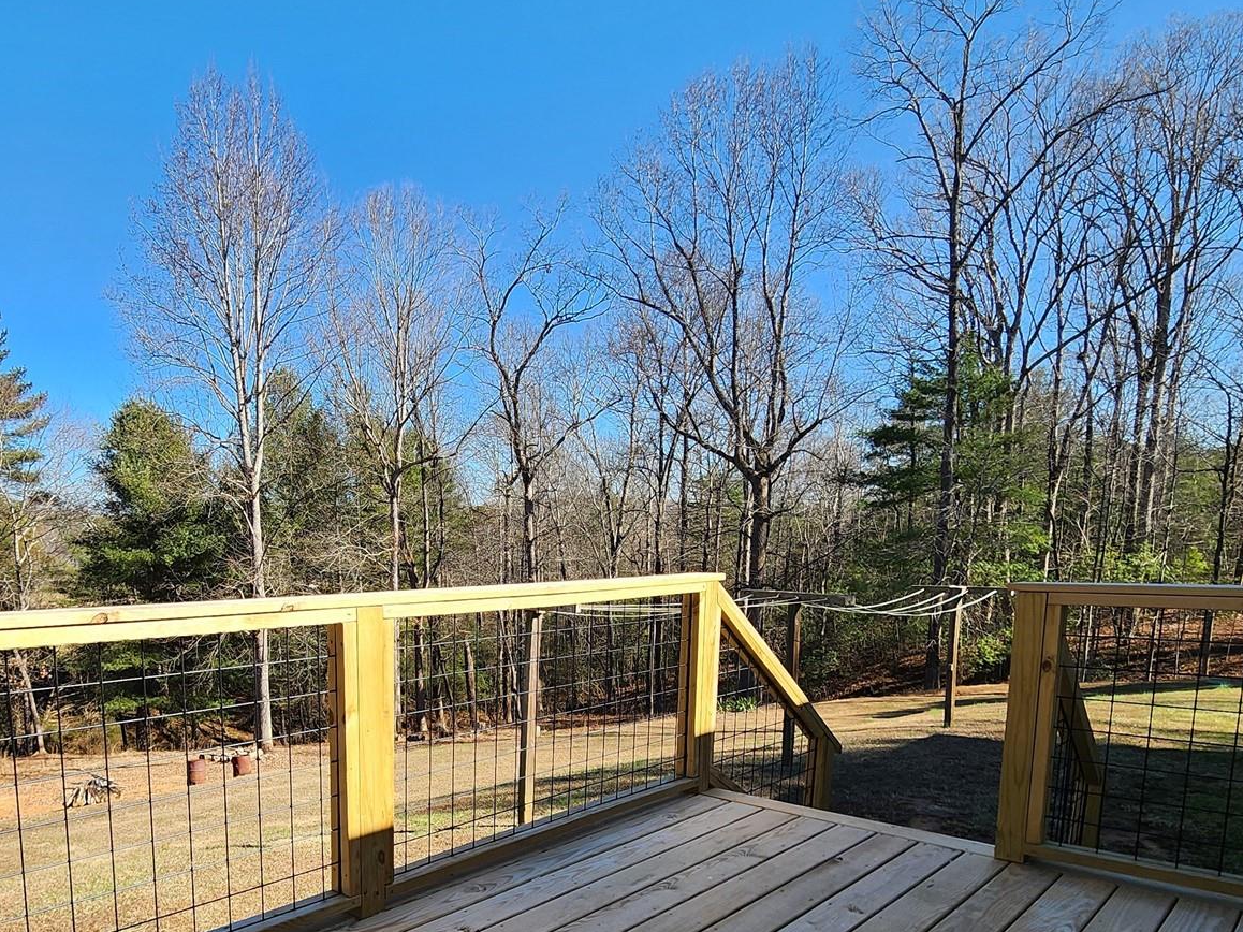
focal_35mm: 23
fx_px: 826
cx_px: 444
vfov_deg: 56.5
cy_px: 676
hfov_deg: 72.3
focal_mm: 2.2
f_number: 2.2
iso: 50
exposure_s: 1/805
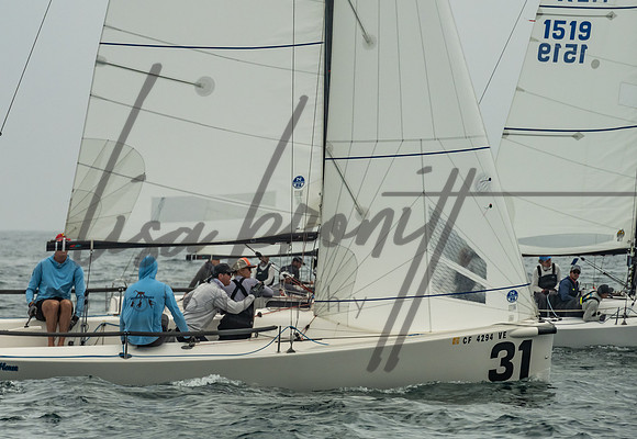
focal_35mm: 303
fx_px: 5413
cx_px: 236
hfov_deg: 6.7
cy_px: 163
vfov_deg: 4.6
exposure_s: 1/2500
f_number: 9
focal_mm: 200
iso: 800
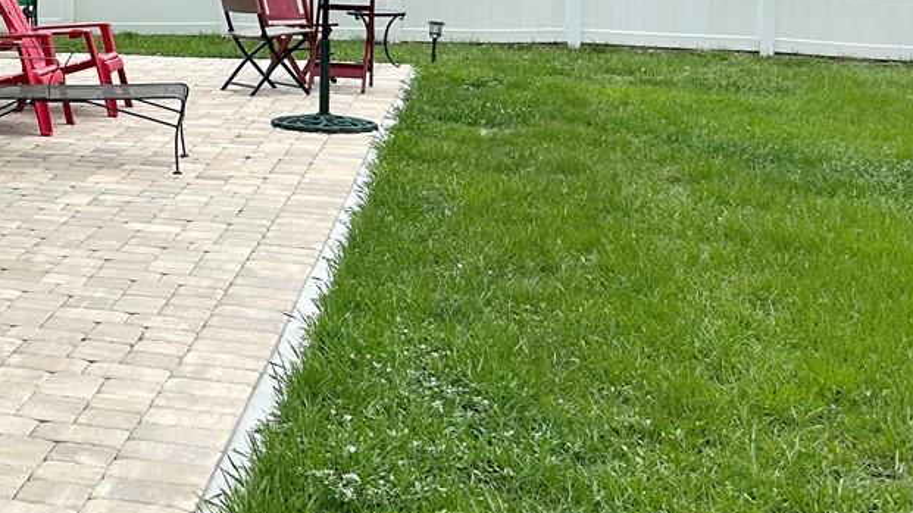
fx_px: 1767
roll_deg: +1.9
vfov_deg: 16.1
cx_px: -190
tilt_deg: -0.3
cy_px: -18
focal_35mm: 73
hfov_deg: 25.8
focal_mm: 5.7
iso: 50
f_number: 1.5
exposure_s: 1/5587
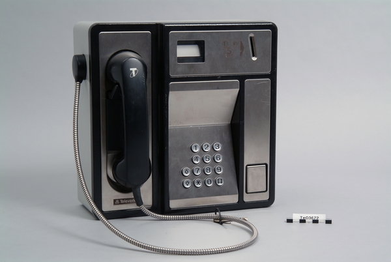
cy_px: 131
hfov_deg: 27.0
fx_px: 816
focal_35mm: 75
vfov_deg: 18.2
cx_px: 196
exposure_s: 1/10
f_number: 8
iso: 100
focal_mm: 50
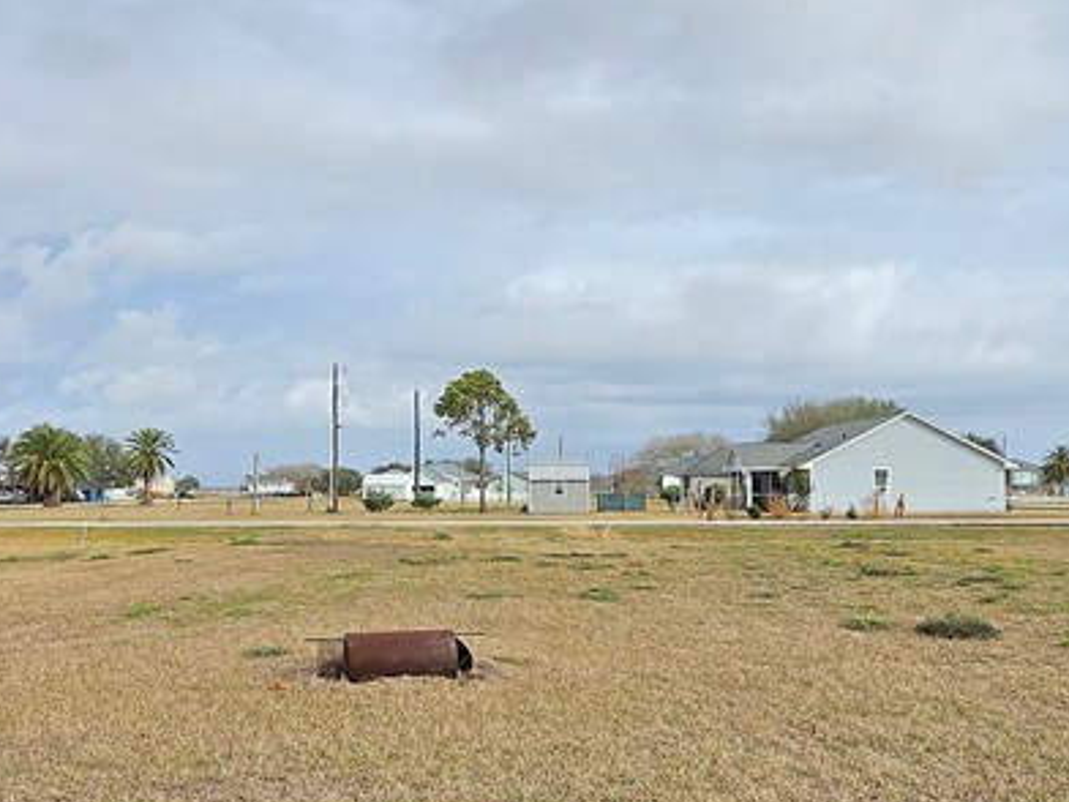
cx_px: 524
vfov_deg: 41.8
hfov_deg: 54.0
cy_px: 428
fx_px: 1050
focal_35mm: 34
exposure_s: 1/652
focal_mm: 1.7
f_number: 2.2
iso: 25
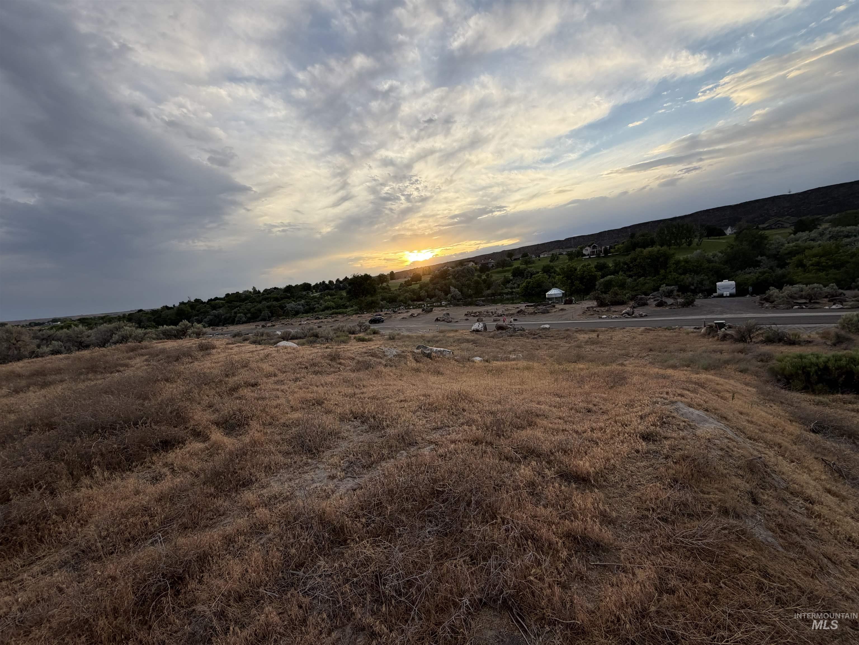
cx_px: 430
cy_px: 322
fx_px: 347
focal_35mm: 14
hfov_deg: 102.1
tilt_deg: -5.9
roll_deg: +6.4
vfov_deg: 85.7
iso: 50
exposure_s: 1/502
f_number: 2.2
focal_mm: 2.22
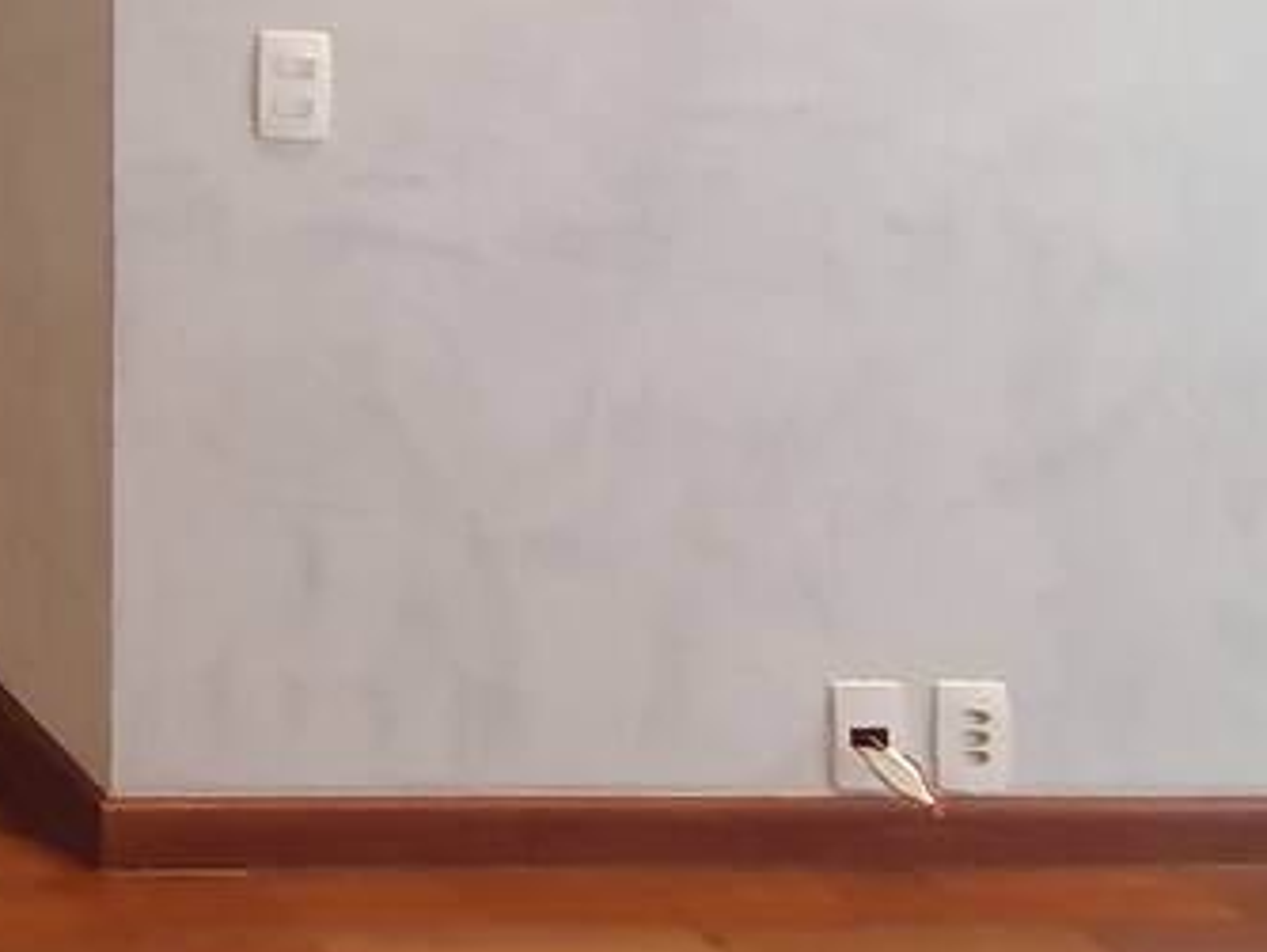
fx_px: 2051
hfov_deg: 23.4
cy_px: -296
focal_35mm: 56
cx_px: -846
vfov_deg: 23.1
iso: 200
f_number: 2.2
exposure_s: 1/60
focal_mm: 1.8
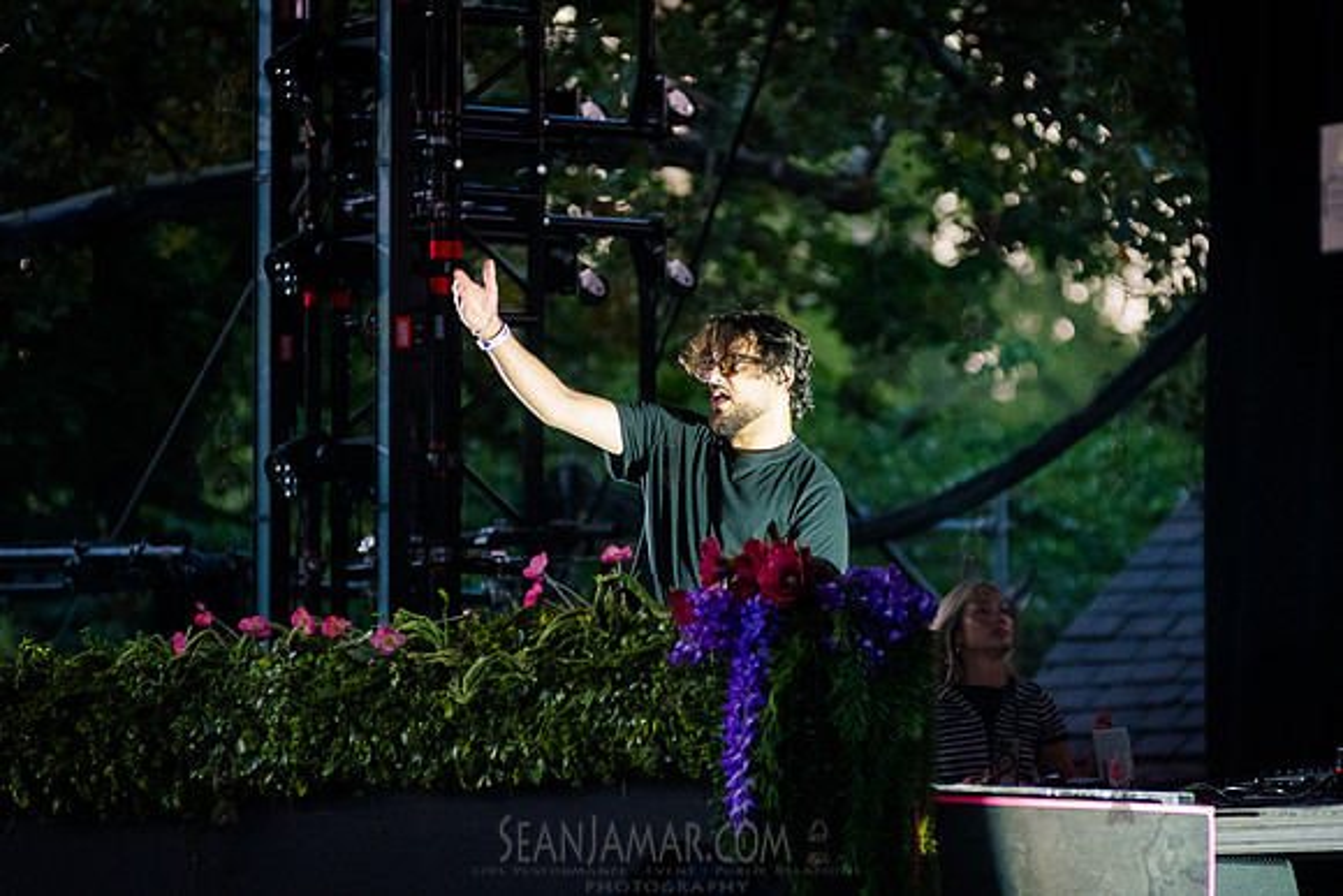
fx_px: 10721
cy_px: 438
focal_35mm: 287
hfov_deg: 7.2
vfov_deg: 4.8
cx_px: 748
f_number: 4
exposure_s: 1/400
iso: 4000
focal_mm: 200
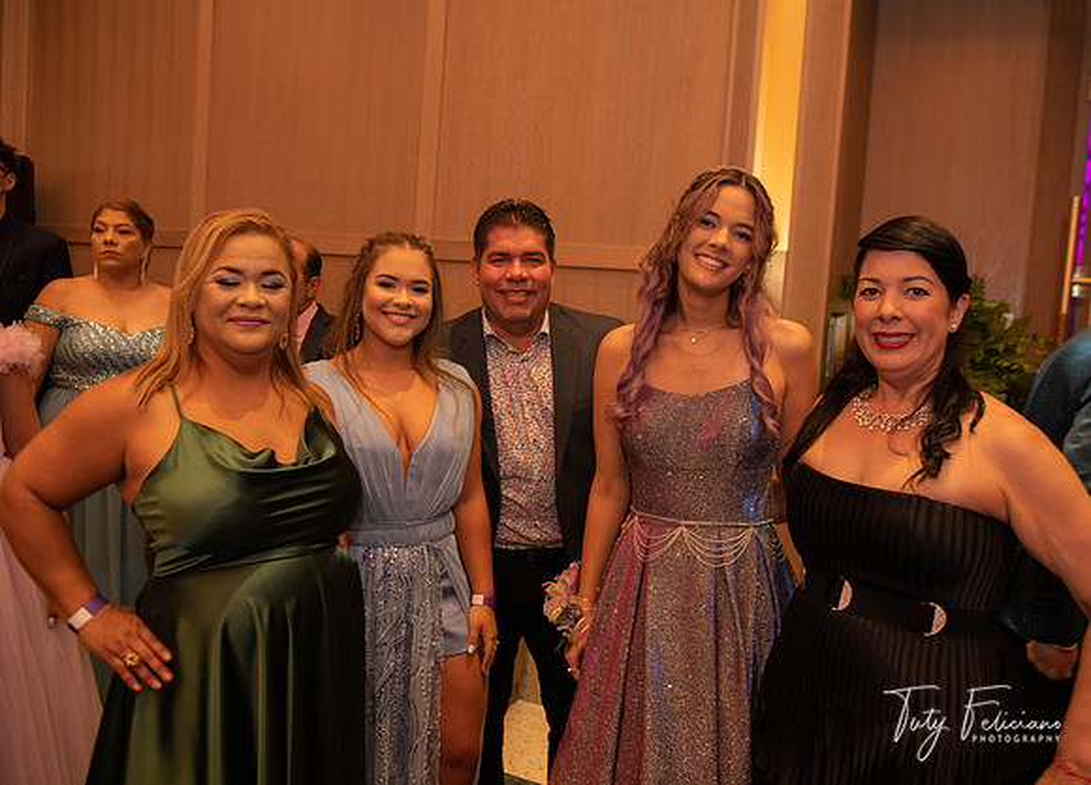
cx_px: 589
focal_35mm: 30
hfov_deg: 60.2
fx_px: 939
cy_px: 392
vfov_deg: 45.3
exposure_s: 1/60
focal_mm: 28
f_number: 4.5
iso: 800
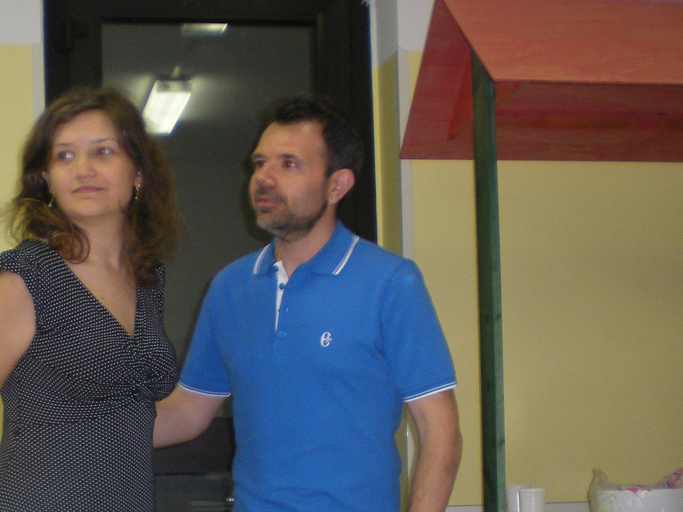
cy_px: 437
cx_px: 229
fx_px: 1519
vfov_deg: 18.9
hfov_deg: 25.2
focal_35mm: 77
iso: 160
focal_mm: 6.3
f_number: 3.1
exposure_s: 1/30
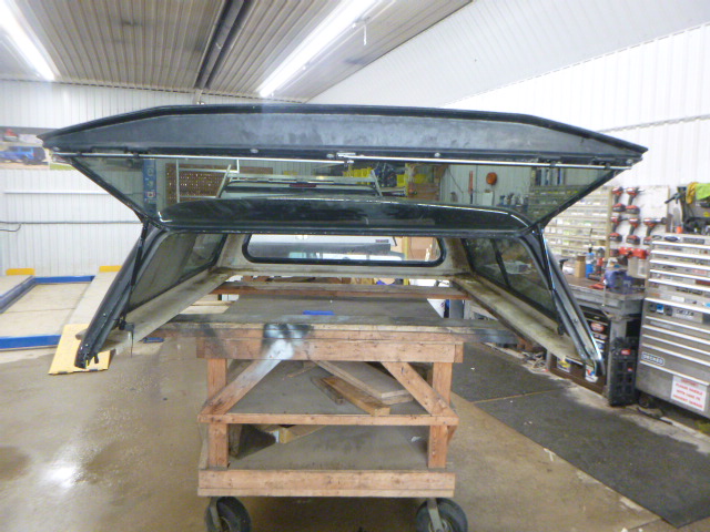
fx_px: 513
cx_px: 355
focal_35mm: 25
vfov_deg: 54.9
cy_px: 266
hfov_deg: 69.4
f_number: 3.9
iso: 400
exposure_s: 1/15
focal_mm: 4.5
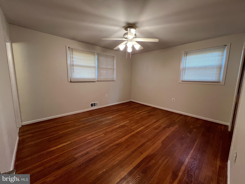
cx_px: 122
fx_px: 92
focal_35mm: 13
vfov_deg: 89.9
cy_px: 92
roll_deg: -0.6
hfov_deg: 106.2
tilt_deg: -7.4
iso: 200
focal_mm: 1.57
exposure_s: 1/60
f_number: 1.8
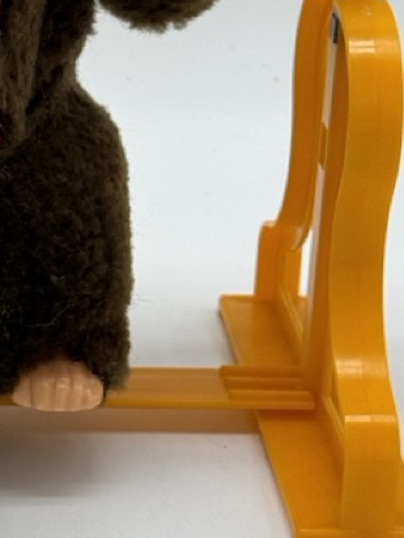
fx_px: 2319
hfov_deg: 9.8
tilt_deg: -21.0
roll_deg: -1.2
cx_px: -98
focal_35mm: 149
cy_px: 72
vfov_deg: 13.2
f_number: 1.78
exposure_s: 1/464
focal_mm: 6.76
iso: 64
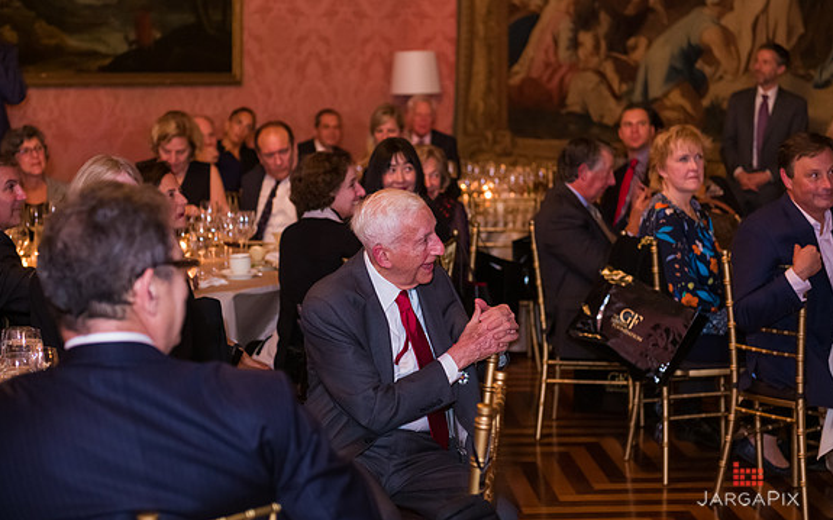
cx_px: 416
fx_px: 1634
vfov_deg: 18.1
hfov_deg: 28.6
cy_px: 257
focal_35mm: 72
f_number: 3.2
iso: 3200
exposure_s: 1/100
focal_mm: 70
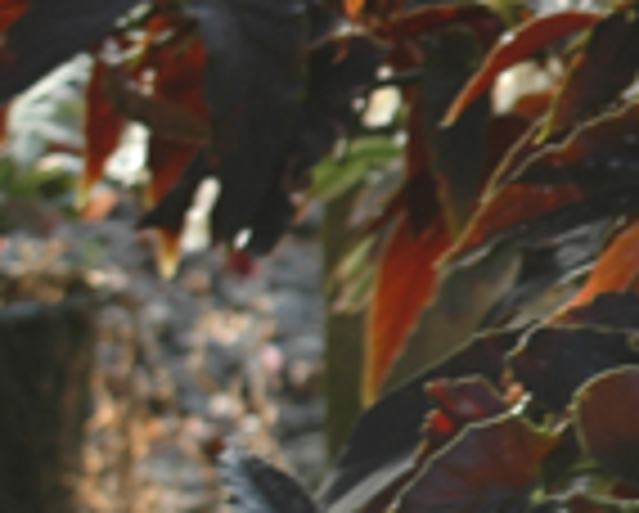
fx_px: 8390
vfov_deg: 3.5
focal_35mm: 443
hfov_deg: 4.3
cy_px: -32
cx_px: 1382
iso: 200
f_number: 4.5
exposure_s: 1/25
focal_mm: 70
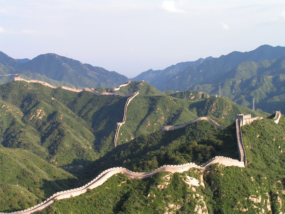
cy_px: 107
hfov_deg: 32.7
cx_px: 142
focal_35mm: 59
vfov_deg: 24.8
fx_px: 486
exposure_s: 1/160
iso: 50
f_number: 5.6
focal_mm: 9.9
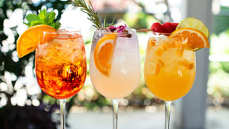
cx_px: 119
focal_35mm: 55
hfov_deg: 37.8
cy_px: 53
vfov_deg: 21.8
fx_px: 334
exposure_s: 1/100
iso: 250
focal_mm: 50
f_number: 3.5
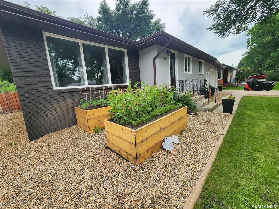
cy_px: 104
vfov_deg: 89.9
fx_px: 105
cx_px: 140
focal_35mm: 13
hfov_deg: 106.2
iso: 50
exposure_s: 1/692
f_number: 2.2
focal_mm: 2.2
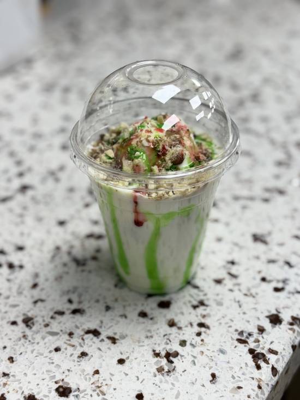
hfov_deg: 28.0
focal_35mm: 52
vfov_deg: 36.8
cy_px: 200
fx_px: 601
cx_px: 150
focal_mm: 5.96
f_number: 1.6
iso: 32
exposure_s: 1/60
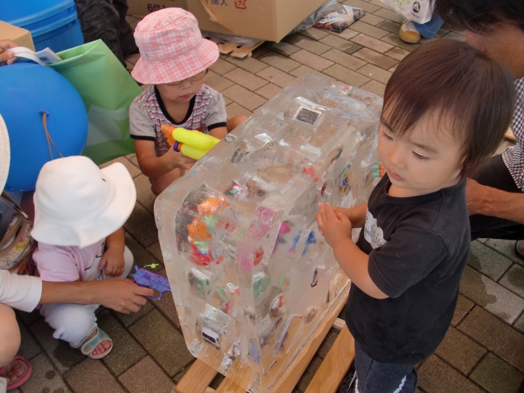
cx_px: 262
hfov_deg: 51.4
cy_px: 196
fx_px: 545
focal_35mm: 36
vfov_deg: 39.7
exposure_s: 1/200
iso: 64
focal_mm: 6.3
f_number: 2.8
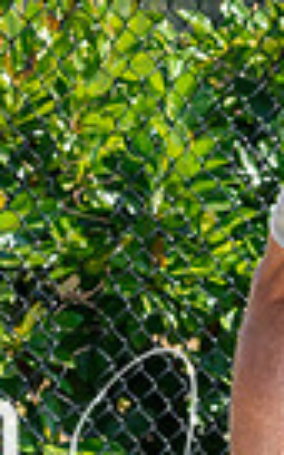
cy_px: 331
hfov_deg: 1.1
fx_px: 14724
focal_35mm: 1189
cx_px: 193
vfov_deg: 1.8
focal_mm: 130
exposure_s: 1/800
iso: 200
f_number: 7.1
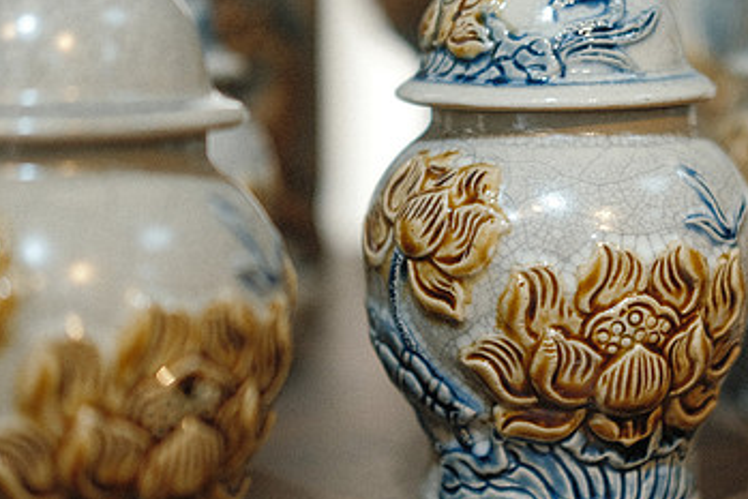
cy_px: 209
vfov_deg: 15.5
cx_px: 480
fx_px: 1829
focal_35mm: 88
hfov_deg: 23.0
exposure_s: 1/180
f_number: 2
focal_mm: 35
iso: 160
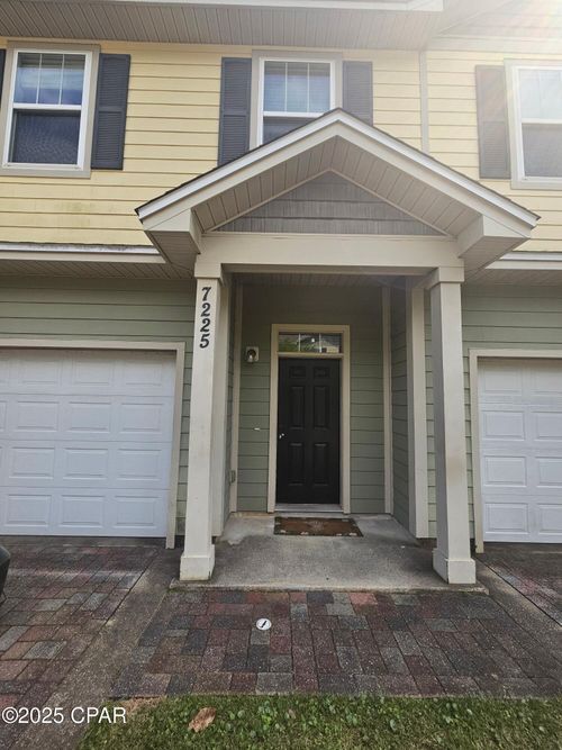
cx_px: 281
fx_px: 282
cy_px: 375
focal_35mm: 13
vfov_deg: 106.2
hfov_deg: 89.9
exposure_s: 1/1307
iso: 50
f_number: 2.2
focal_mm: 2.2
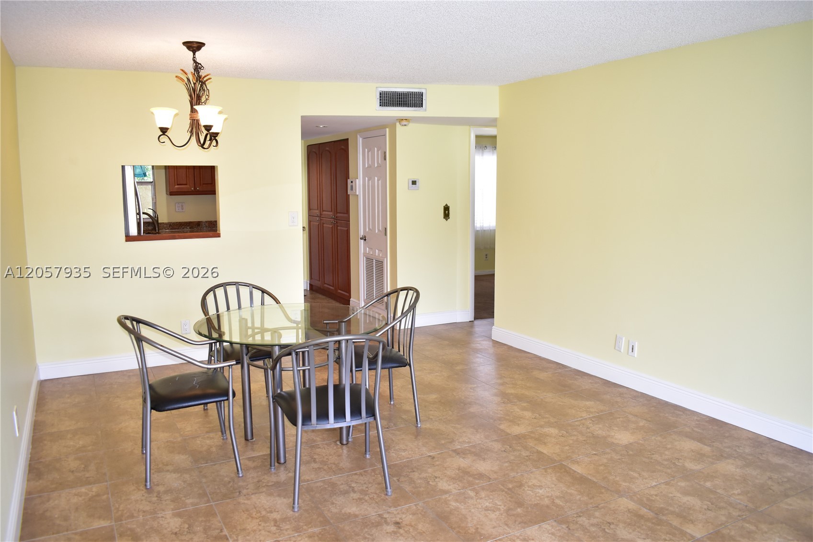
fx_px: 610
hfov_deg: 67.4
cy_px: 271
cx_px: 406
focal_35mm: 27
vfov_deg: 47.9
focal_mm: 18
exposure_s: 1/60
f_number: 4
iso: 560
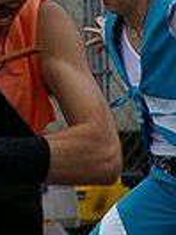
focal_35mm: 859
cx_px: -328
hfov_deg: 1.7
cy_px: -203
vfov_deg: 2.3
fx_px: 5821
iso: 400
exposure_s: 1/400
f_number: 5
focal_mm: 77
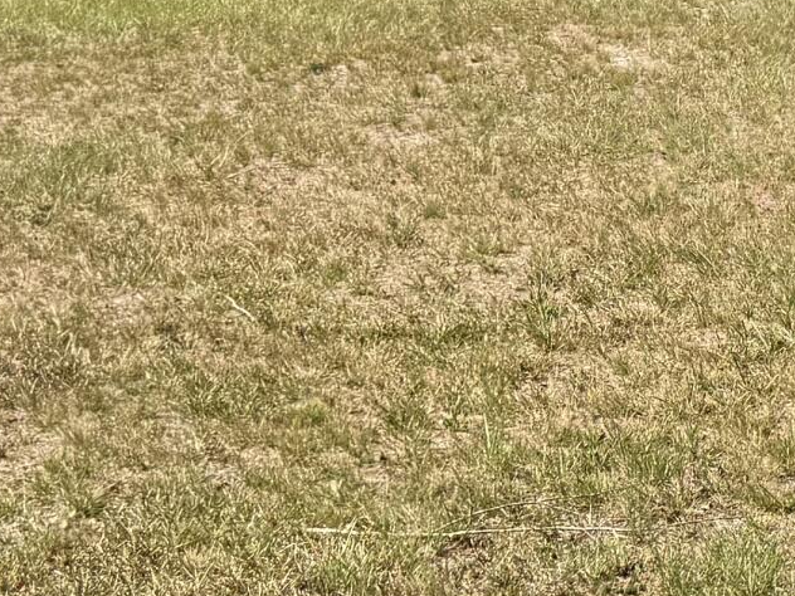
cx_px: 824
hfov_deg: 16.8
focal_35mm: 114
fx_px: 2618
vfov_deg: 12.3
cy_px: -332
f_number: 1.78
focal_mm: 6.76
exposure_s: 1/3021
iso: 80
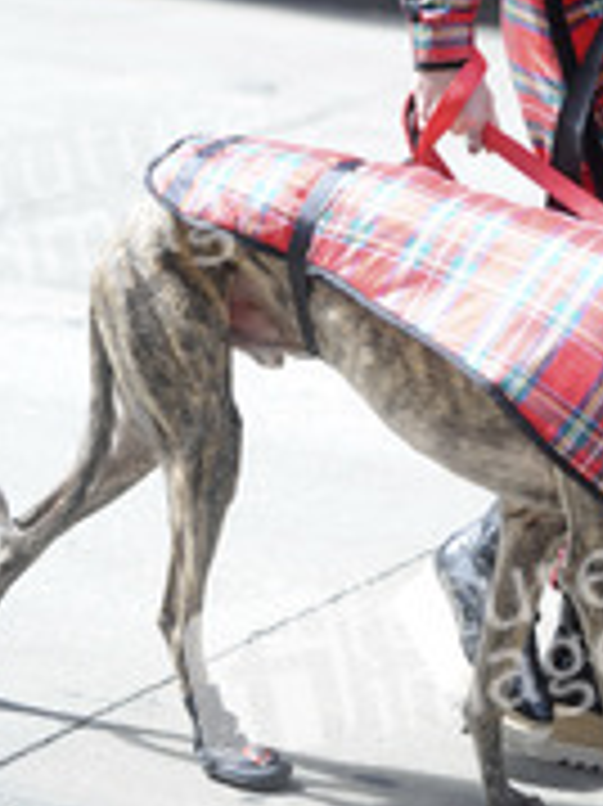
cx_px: 547
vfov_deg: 11.4
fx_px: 4000
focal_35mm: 172
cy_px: -18
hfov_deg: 8.6
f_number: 10
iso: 400
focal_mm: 80
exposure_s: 1/800
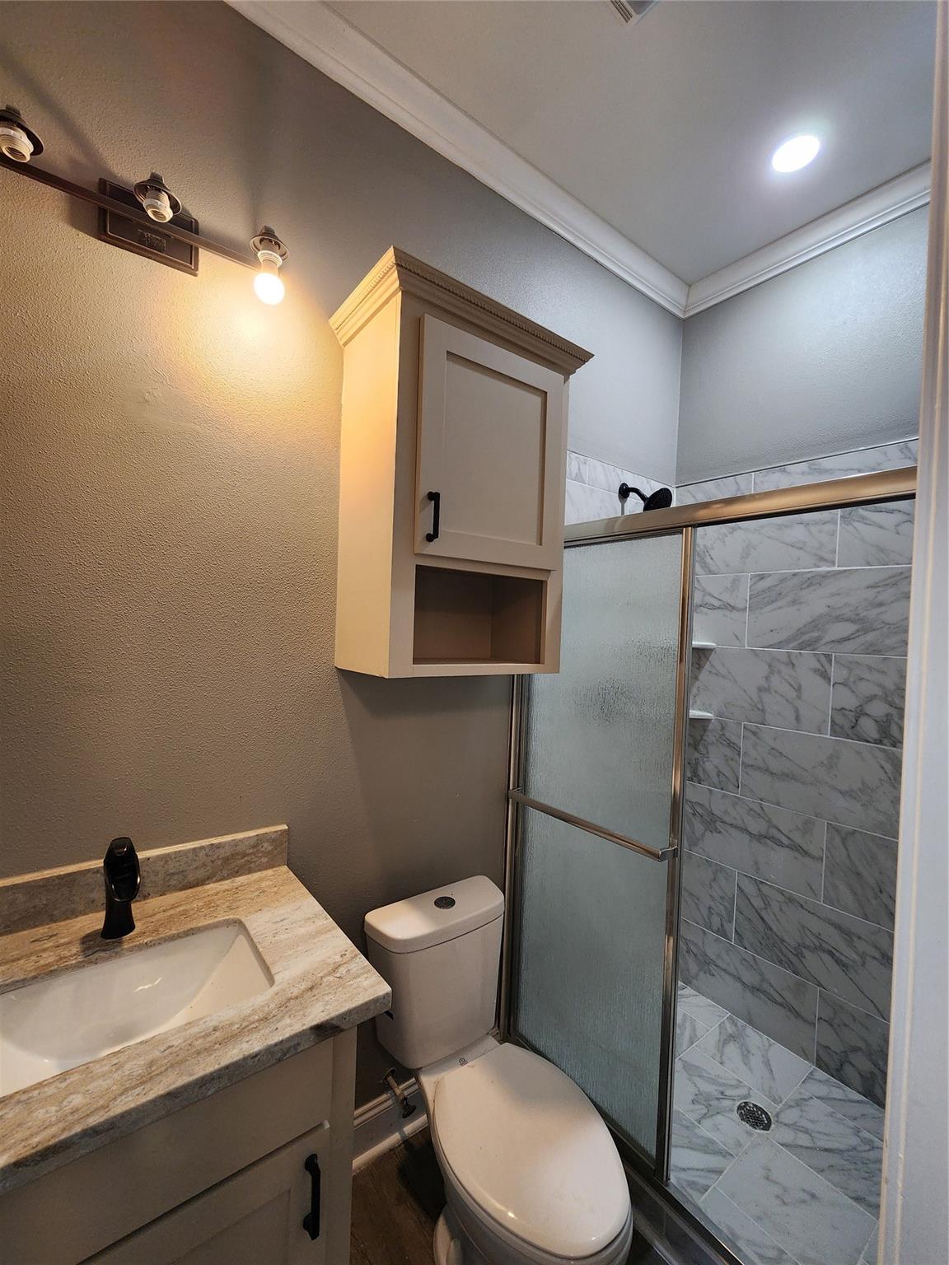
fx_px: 475
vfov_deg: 106.2
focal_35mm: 13
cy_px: 632
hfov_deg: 89.9
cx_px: 474
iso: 160
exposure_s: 1/50
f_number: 2.2
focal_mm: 2.2
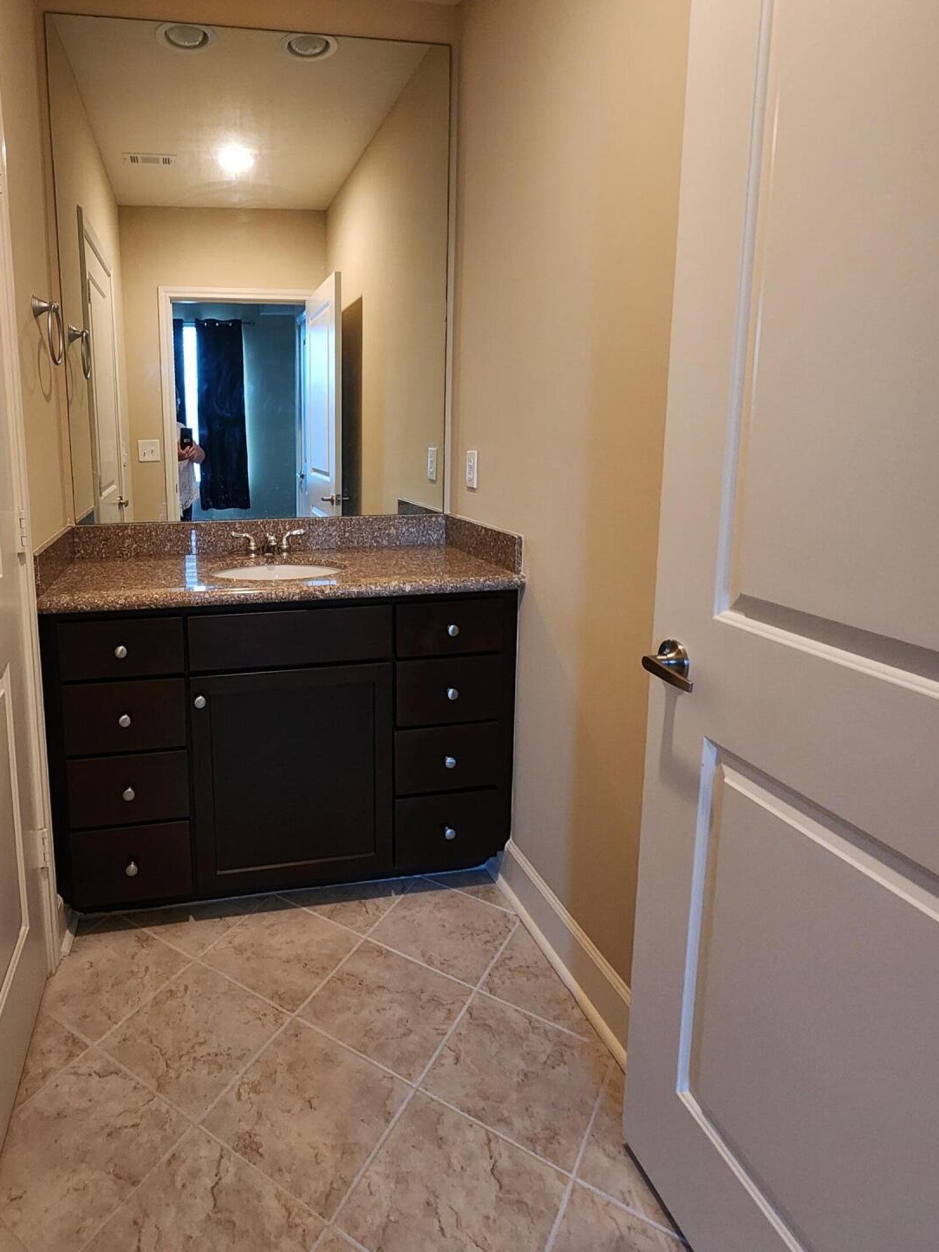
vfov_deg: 87.2
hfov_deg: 69.8
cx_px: 321
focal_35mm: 18
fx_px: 651
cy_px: 539
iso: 320
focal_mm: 2.2
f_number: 2.2
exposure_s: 1/30
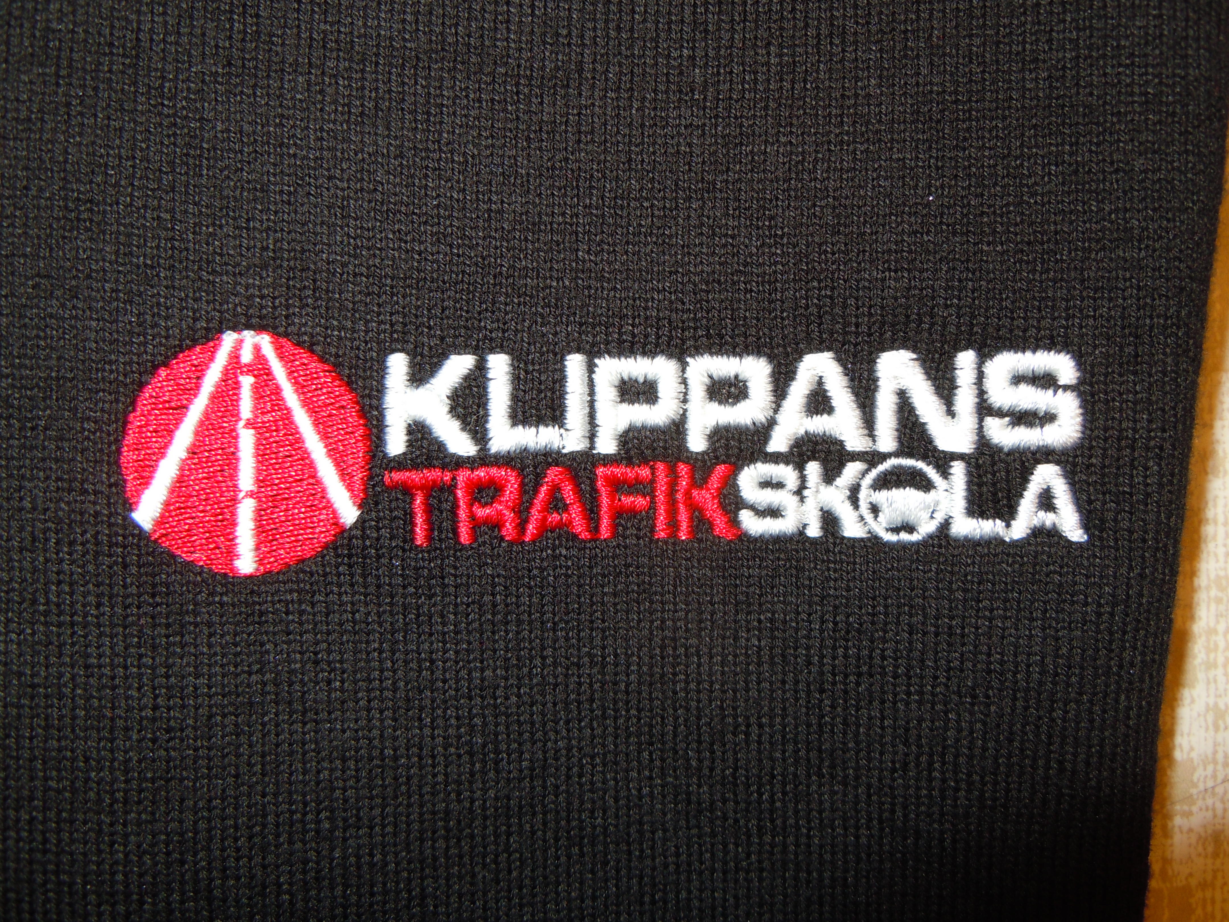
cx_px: 614
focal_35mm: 30
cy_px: 461
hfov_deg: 60.0
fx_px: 1065
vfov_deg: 46.8
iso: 100
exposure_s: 1/30
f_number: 3.5
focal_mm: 5.4
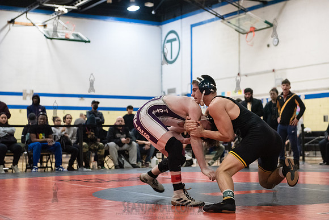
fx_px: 640
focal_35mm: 70
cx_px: 164
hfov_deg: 28.8
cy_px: 110
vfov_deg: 19.5
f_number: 3.2
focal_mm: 70
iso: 8000
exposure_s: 1/500
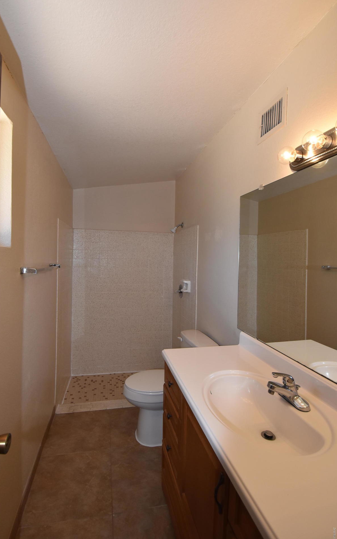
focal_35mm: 16
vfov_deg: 97.8
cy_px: 264
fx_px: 235
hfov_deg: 71.2
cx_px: 158
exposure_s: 1/125
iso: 800
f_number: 5.6
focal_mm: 10
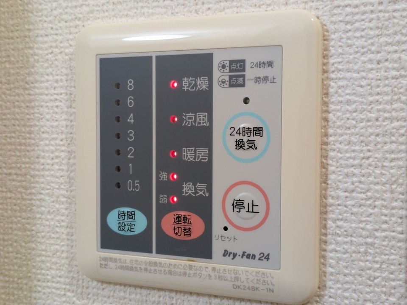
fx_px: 600
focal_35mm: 51
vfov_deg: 28.6
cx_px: 204
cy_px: 152
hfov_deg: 37.5
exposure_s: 1/120
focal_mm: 5.43
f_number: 1.89
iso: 416
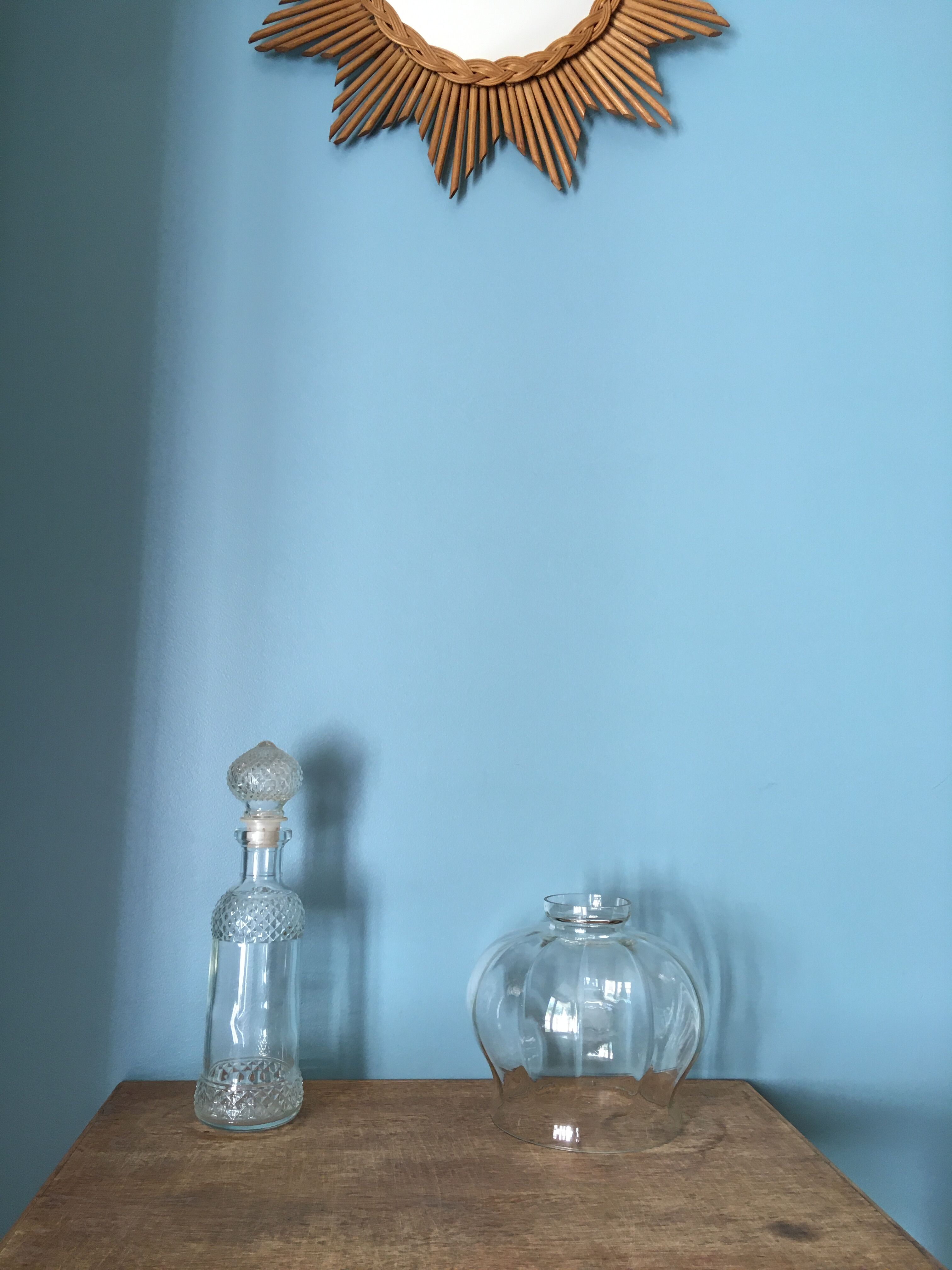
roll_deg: -2.8
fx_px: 1063
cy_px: 635
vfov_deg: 61.7
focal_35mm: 29
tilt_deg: +5.5
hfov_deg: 48.2
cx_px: 476
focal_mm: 4.15
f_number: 2.2
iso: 40
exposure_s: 1/33
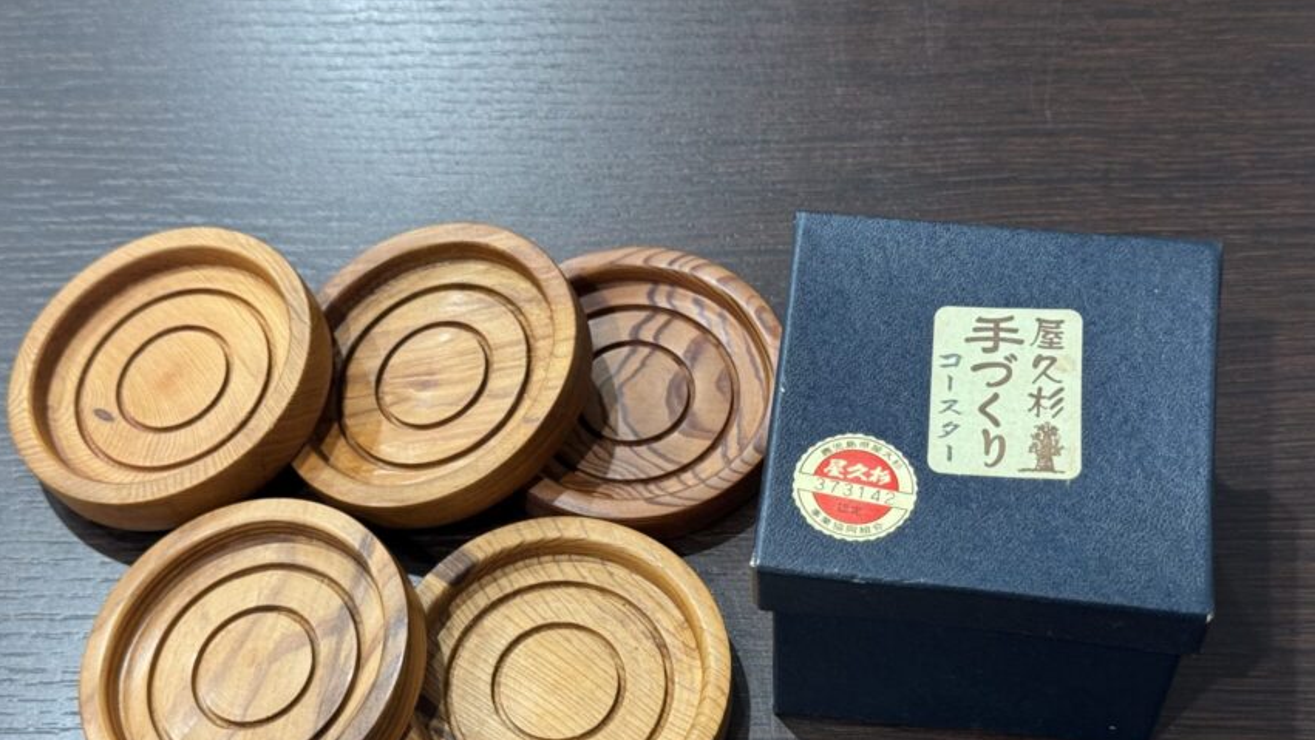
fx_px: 2058
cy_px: 542
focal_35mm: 59
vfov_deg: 20.3
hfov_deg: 35.4
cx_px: 637
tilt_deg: -60.4
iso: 250
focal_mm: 6.76
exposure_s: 1/60
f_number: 1.78
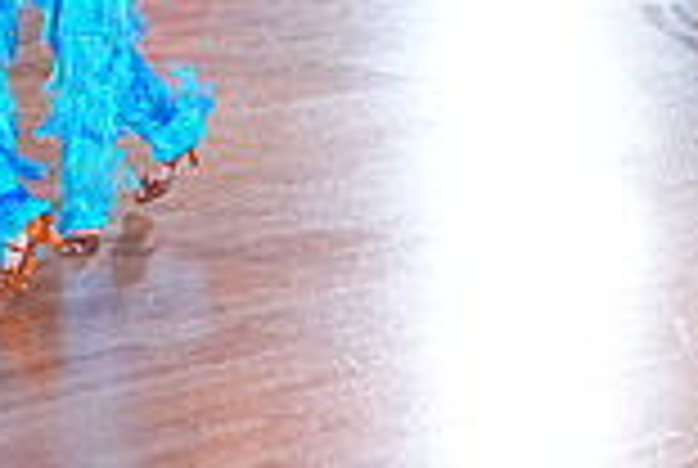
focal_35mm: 142
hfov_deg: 14.2
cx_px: 703
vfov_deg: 9.5
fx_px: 2758
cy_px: -173
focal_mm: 38
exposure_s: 1/400
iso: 5000
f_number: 5.6
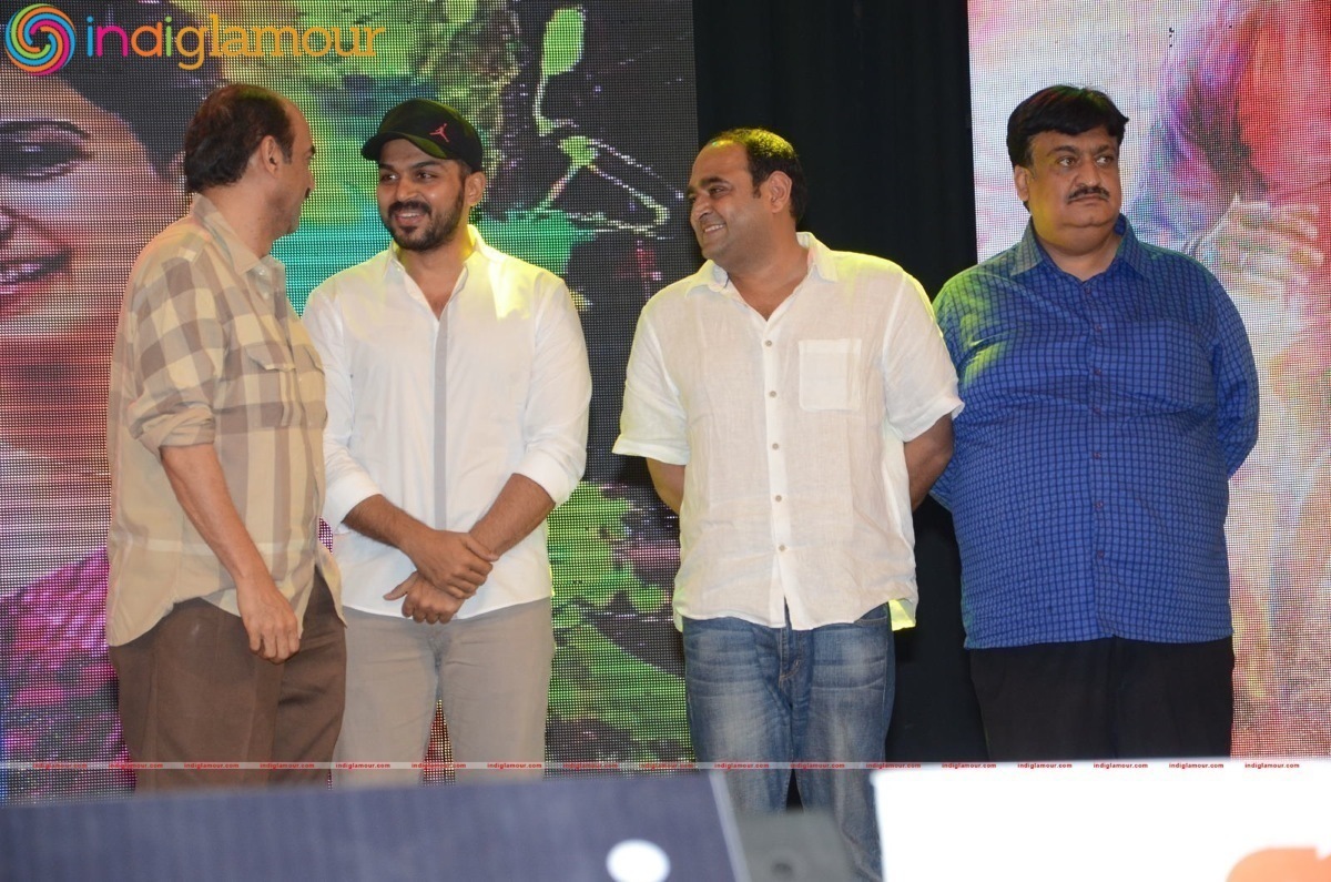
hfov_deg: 13.1
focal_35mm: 158
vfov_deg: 8.7
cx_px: 666
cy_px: 441
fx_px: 5811
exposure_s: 1/125
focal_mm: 105
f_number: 5.6
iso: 1000
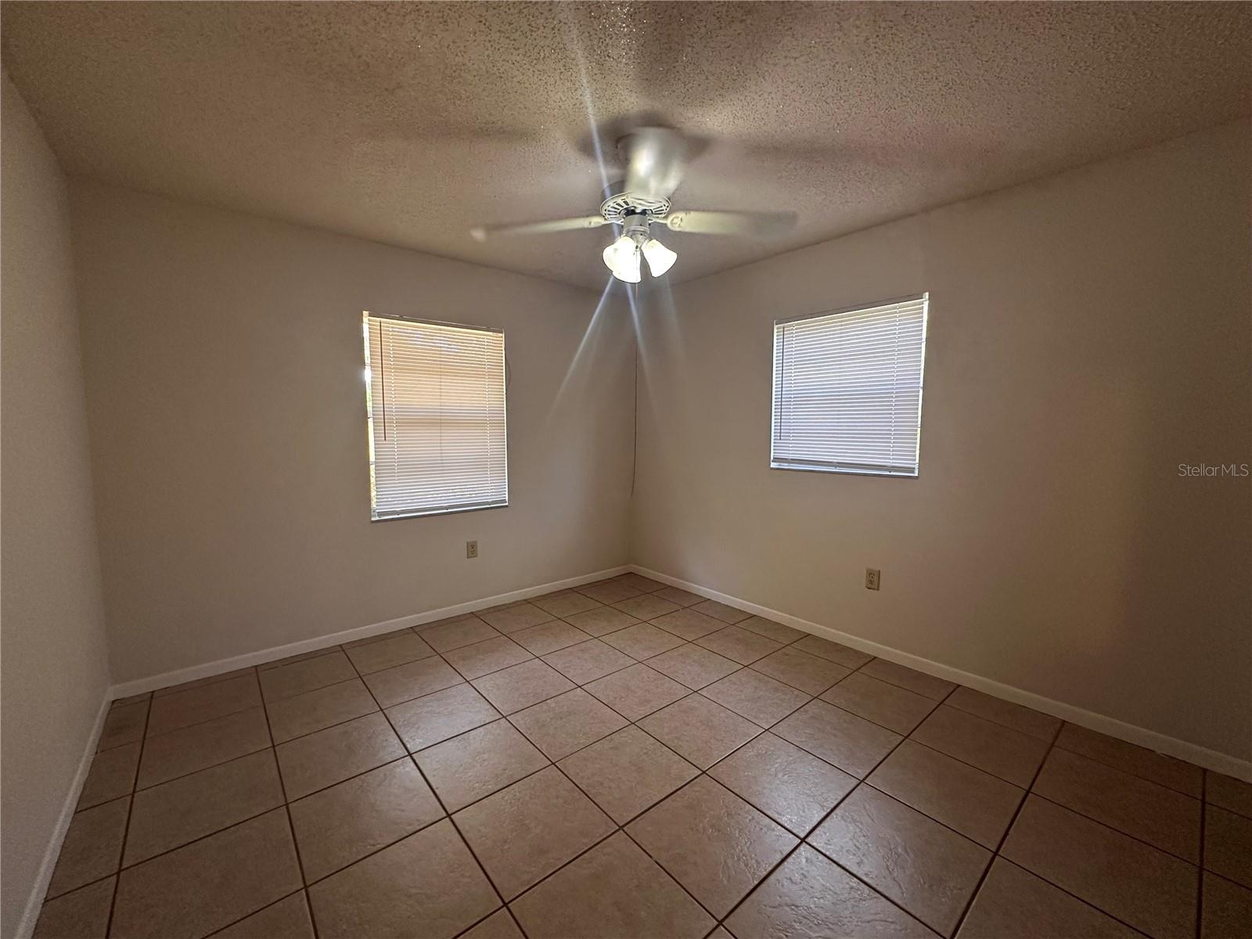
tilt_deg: -4.7
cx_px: 626
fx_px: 506
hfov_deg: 102.1
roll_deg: -0.4
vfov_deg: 85.7
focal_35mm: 14
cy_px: 470
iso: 250
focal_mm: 2.22
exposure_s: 1/60
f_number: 2.2
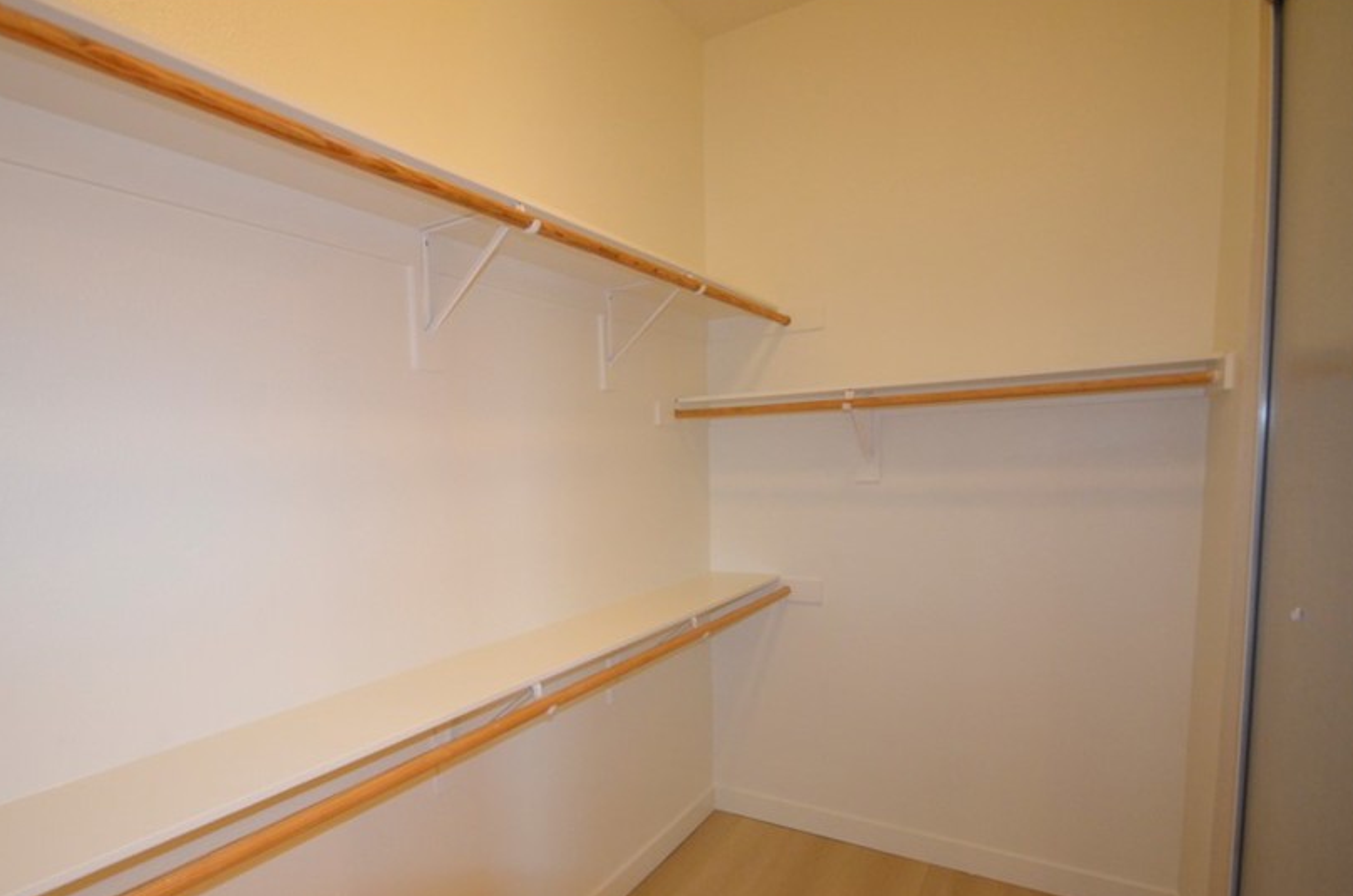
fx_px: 713
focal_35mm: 19
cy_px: 546
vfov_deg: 63.6
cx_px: 521
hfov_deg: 85.6
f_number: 4
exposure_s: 1/60
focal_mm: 10
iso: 1100
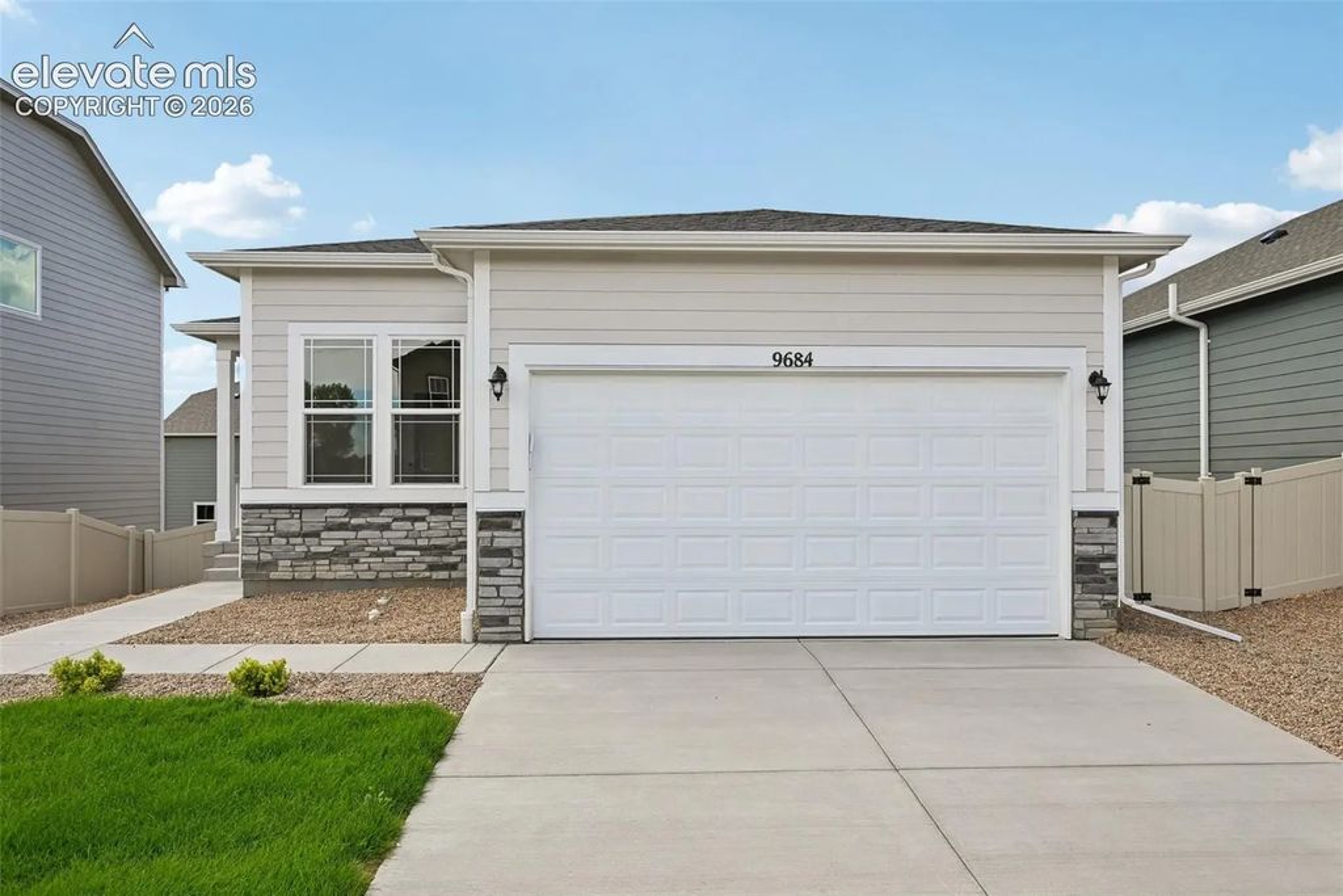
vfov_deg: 50.4
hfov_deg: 70.4
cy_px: 448
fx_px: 951
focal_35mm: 26
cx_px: 672
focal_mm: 25.5
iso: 64
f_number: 9
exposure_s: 1/80
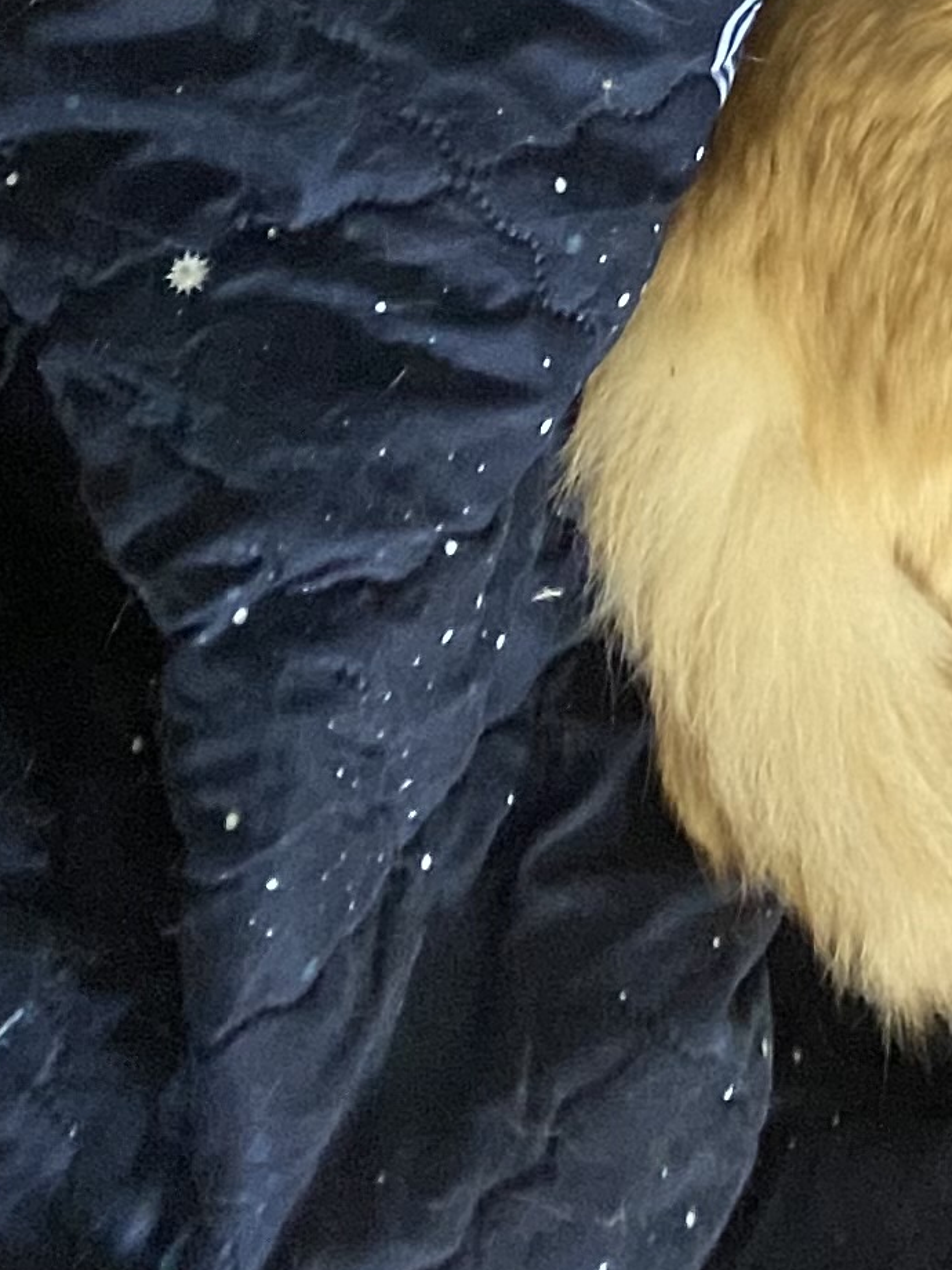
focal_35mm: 114
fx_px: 4180
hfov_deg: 11.7
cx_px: 1850
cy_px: -1362
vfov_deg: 14.1
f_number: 1.8
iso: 1000
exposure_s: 1/30
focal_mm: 4.25
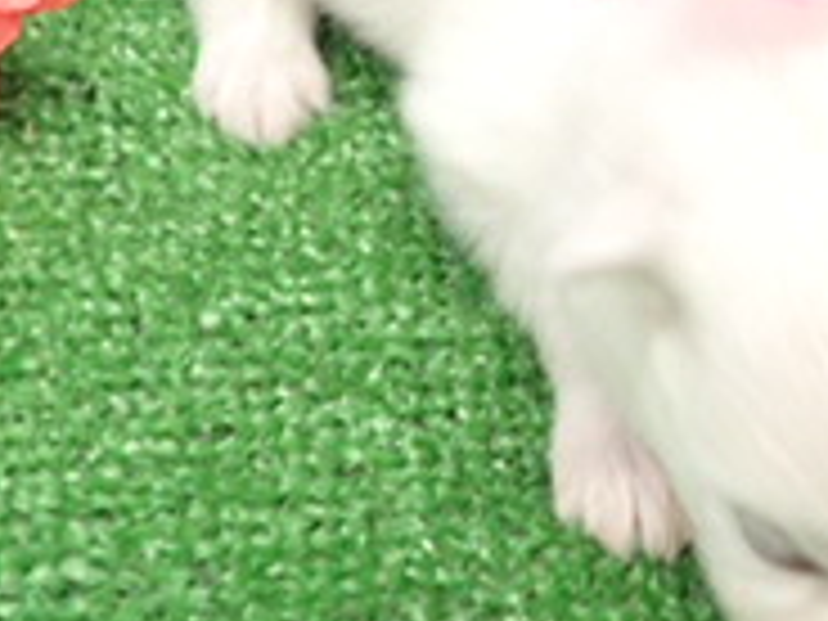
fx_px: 2081
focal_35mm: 87
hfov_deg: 22.5
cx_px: 500
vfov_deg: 16.6
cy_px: -27
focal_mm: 4.5
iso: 400
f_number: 2
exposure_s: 1/50
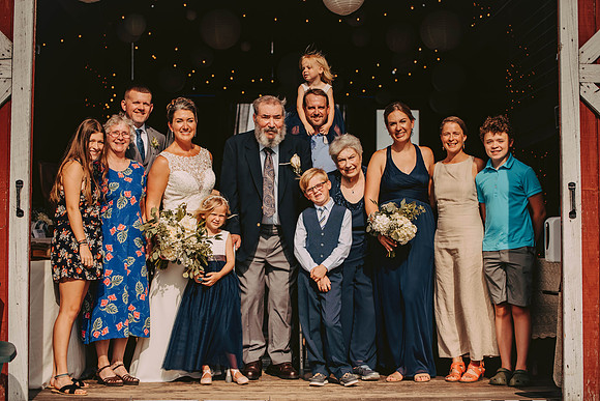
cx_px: 300
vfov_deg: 19.5
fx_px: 1167
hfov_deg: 28.8
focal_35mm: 70
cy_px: 200
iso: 200
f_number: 2.8
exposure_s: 1/3200
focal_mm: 70
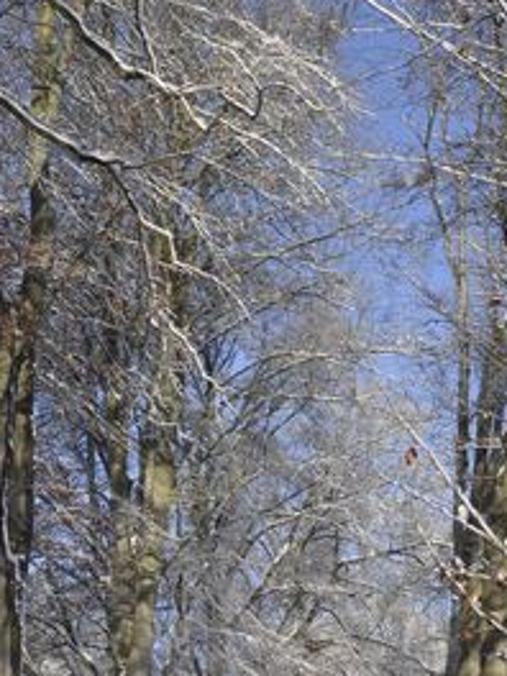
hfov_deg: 15.4
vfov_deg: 19.9
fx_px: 1875
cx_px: 219
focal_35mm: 96
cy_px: 640
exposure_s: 1/1500
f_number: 3.8
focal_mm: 22
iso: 200
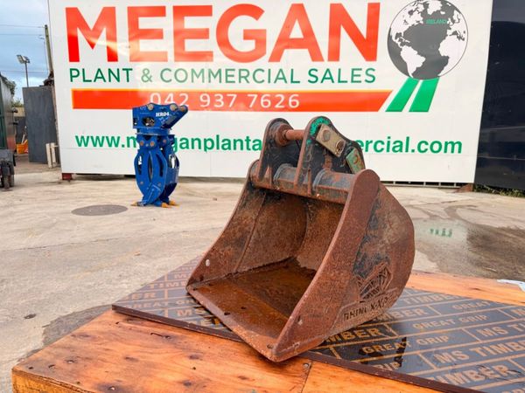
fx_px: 364
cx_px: 262
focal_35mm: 24
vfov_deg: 56.8
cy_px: 196
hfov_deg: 71.6
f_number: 1.78
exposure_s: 1/423
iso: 100
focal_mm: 6.76
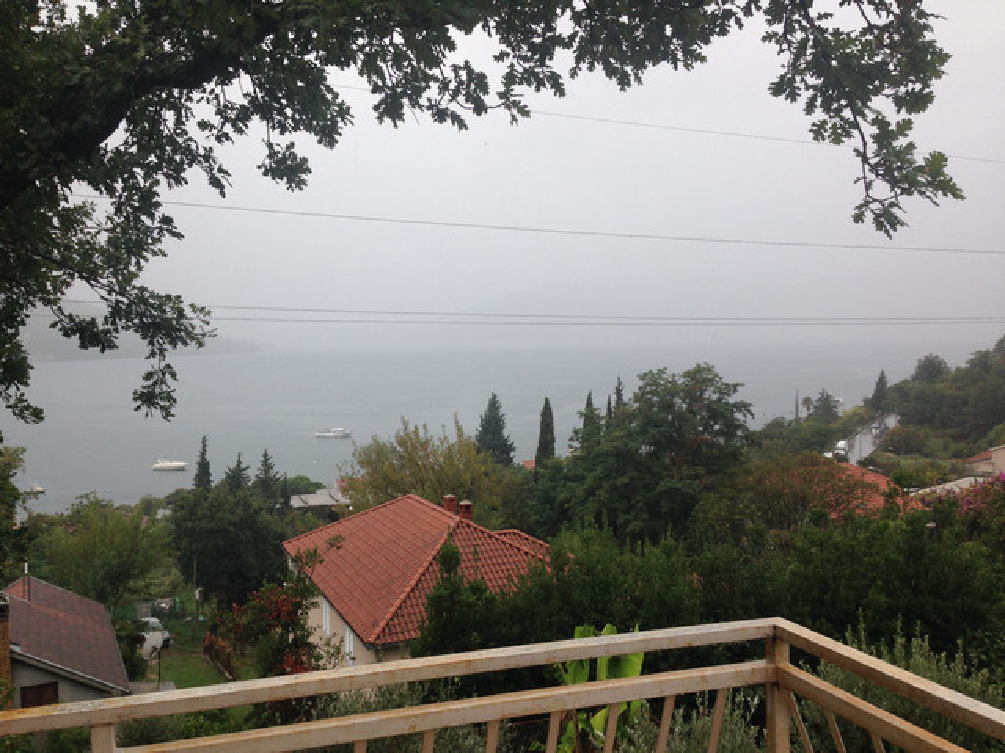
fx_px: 958
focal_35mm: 33
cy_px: 376
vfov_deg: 42.9
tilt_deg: -3.4
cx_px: 502
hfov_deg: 55.4
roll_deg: -0.2
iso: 50
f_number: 2.4
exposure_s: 1/266
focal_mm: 4.12
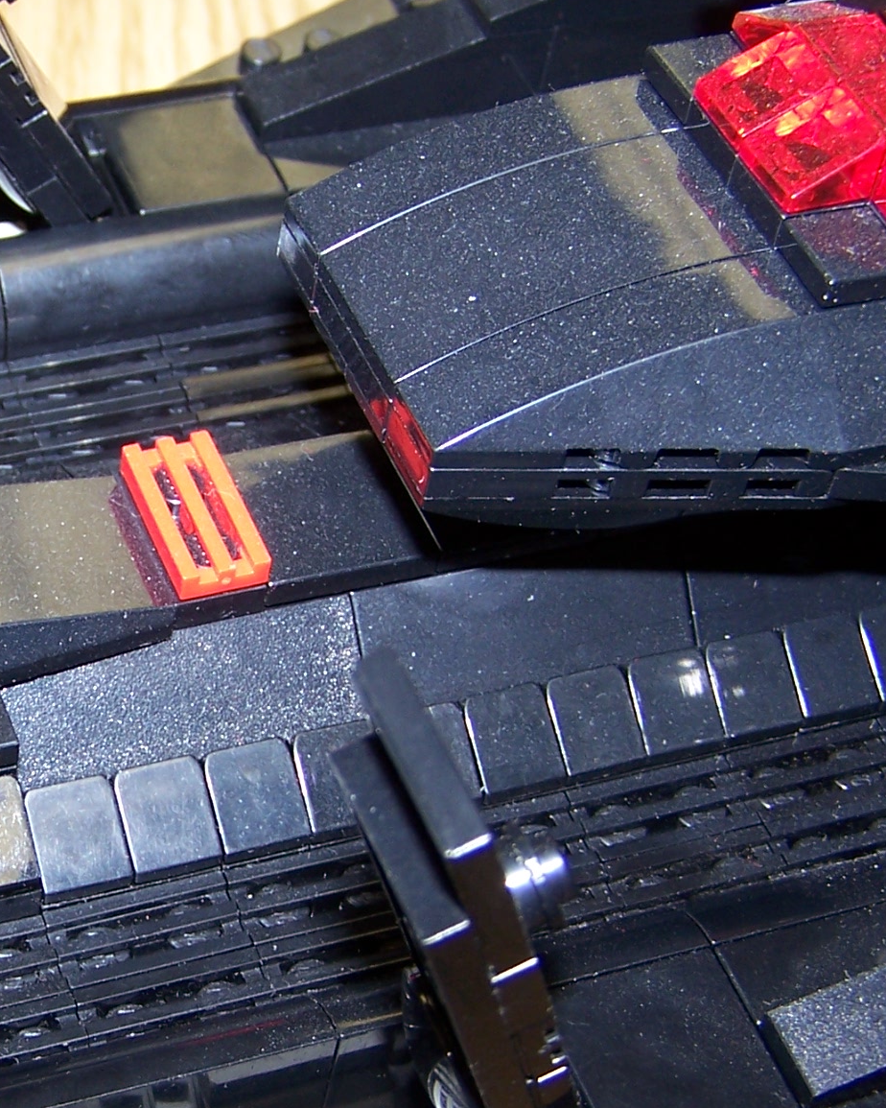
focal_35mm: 74
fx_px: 2426
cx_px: 2
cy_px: 665
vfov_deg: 25.7
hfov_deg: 20.1
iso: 80
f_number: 2.8
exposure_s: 1/60
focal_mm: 6.3
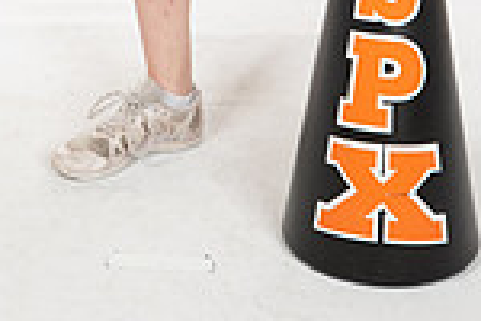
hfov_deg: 11.8
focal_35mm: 174
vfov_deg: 7.5
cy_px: -369
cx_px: 115
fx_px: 2325
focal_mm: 58
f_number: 8
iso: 800
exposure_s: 1/320
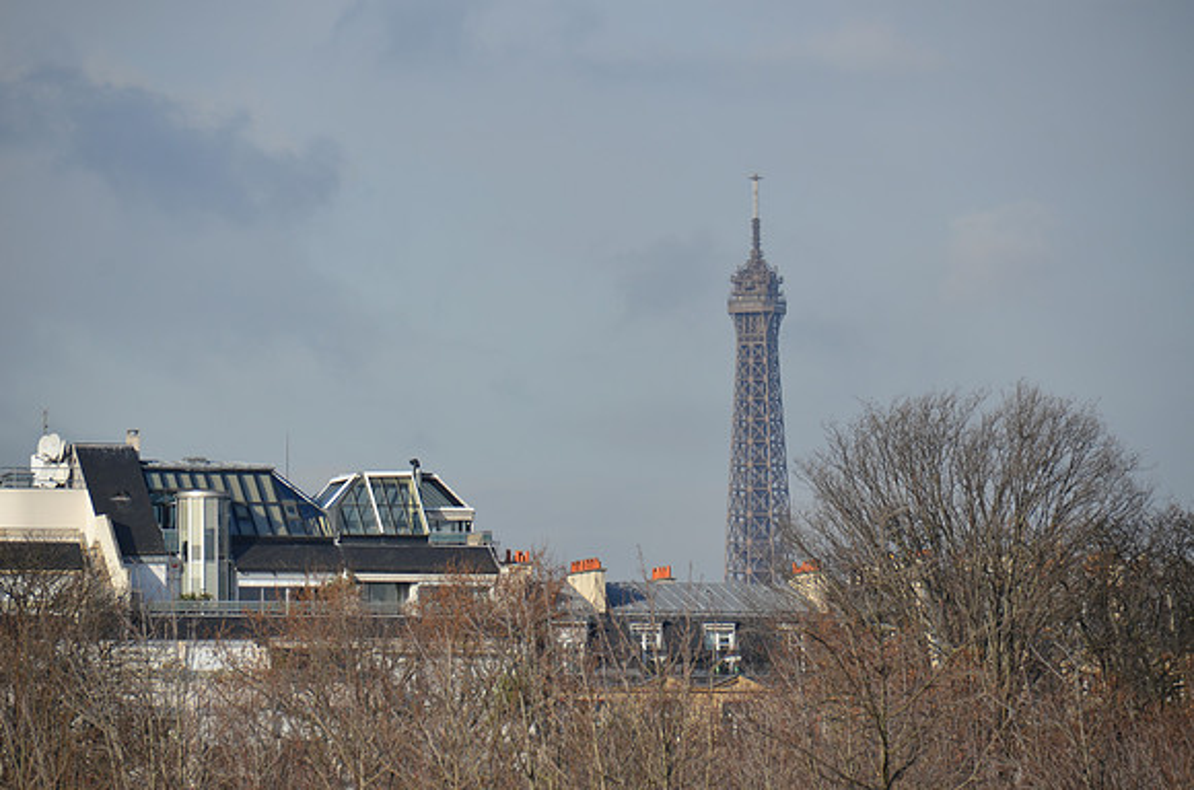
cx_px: 597
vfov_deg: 4.6
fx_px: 9928
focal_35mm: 300
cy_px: 395
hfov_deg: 6.9
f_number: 6.3
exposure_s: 1/640
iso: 200
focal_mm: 200
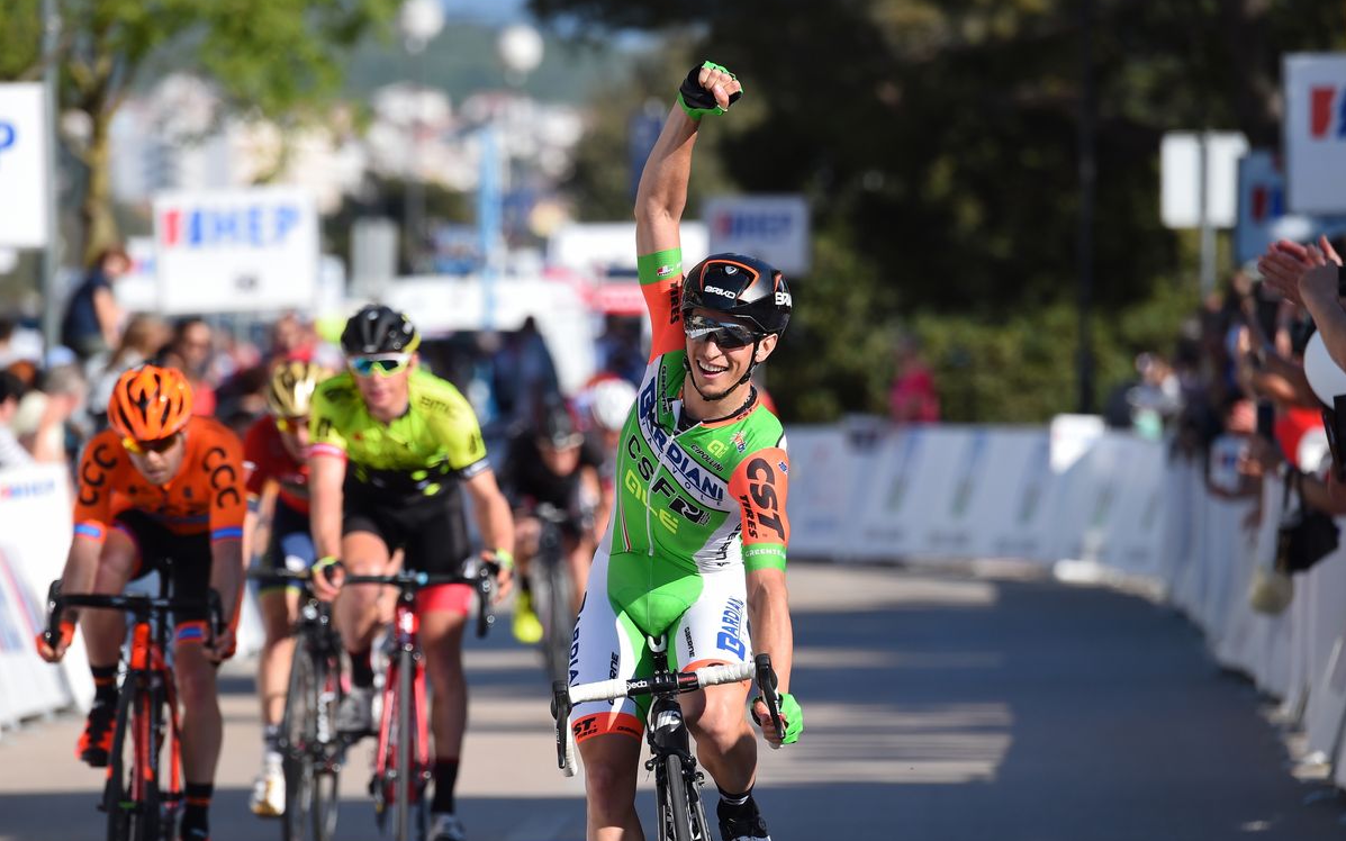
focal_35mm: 388
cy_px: 439
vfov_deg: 3.4
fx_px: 14232
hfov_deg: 5.4
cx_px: 674
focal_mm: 380
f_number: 7.1
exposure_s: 1/1600
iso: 640
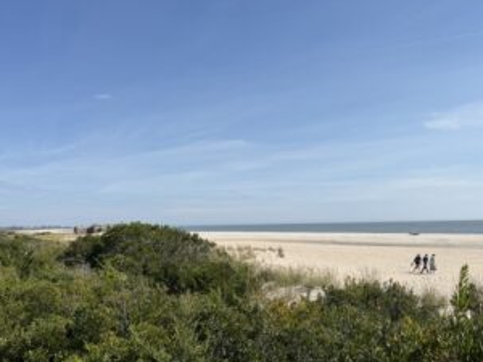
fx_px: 446
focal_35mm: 32
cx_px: 216
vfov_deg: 43.8
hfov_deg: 56.7
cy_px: 225
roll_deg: +1.4
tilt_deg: -0.9
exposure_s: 1/6711
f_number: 1.78
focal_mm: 6.76
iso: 80
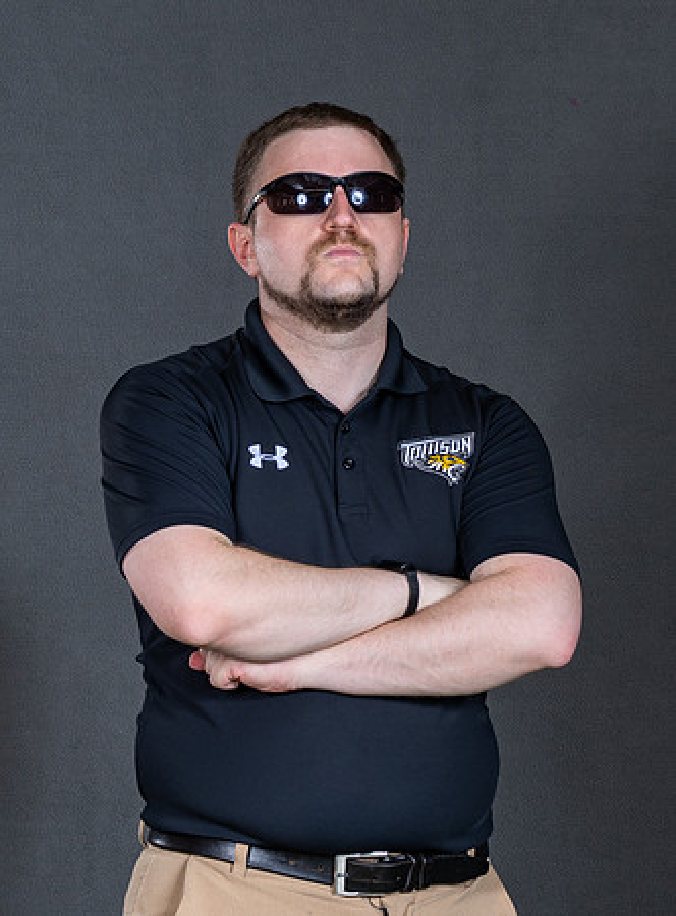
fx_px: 5317
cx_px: 464
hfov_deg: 7.3
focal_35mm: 202
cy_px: 397
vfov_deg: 9.8
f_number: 6.3
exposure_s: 1/200
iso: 125
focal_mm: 70
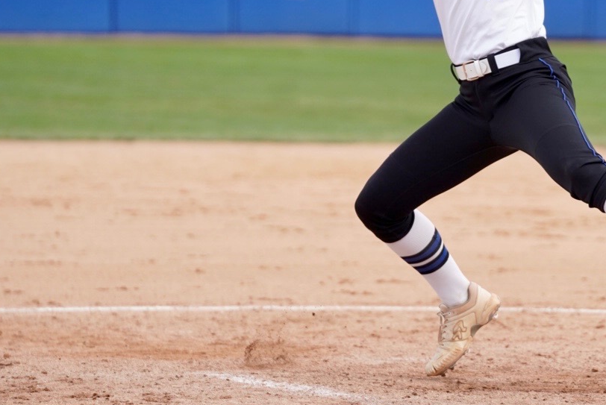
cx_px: 497
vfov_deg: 3.5
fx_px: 6705
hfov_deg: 5.2
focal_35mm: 398
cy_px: 82
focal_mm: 200
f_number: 3.5
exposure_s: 1/2500
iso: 640
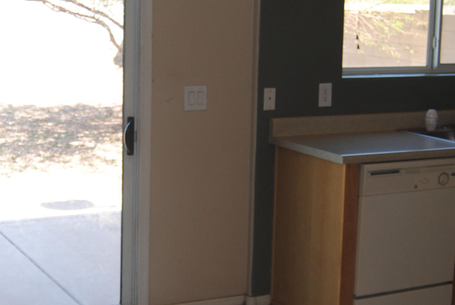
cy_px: 146
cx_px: 122
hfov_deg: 28.4
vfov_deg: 19.5
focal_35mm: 70
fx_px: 886
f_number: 3.5
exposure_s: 1/125
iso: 125
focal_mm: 18
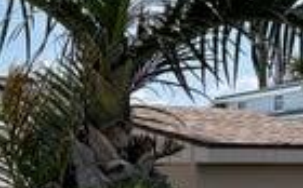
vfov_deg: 10.3
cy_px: 127
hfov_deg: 13.5
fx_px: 1039
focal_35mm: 126
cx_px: -348
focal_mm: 5.96
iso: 50
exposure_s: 1/4950
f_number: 1.6
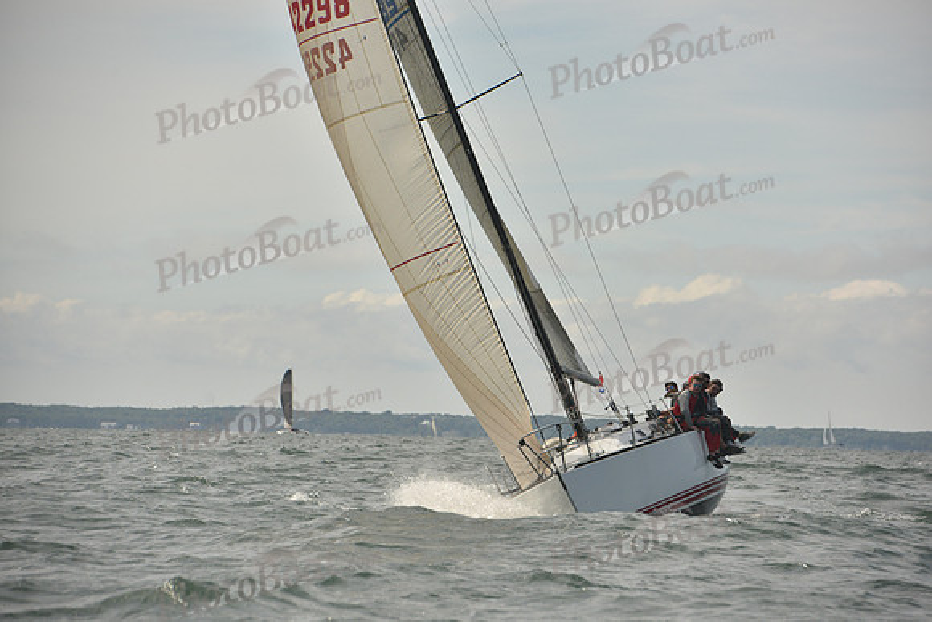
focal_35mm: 200
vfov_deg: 6.9
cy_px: 311
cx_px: 466
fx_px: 5179
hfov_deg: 10.3
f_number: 7.1
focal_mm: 200
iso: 320
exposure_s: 1/1000
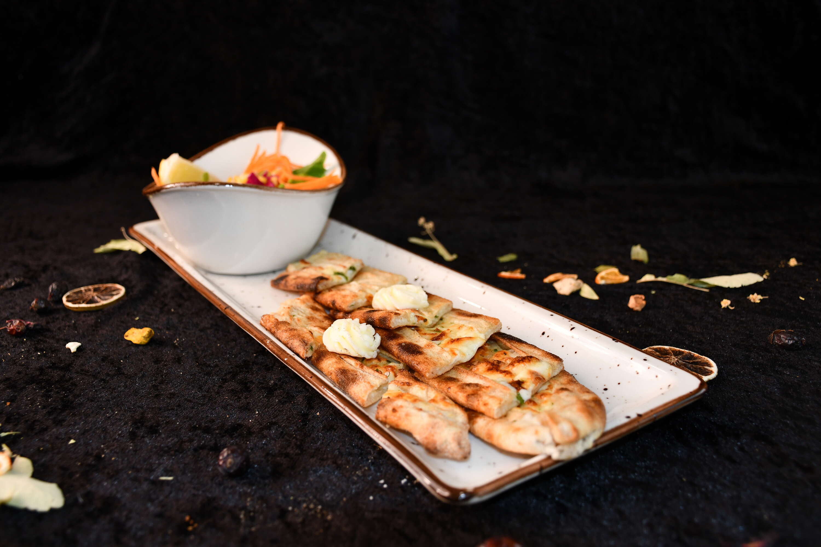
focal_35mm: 33
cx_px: 410
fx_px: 753
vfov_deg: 40.0
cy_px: 274
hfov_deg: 57.2
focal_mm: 22
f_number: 3.5
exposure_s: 1/200
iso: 200
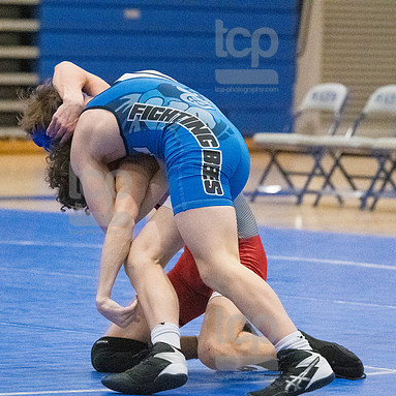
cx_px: 100
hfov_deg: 6.7
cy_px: 199
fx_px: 3365
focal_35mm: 260
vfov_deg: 6.7
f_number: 4.5
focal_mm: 135
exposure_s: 1/1600
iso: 10000
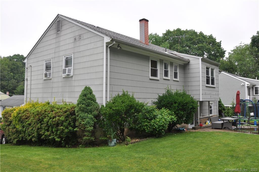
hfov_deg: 59.6
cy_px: 86
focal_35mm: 32
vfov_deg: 41.6
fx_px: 226
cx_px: 130
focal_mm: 21
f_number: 7.1
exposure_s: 1/200
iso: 200
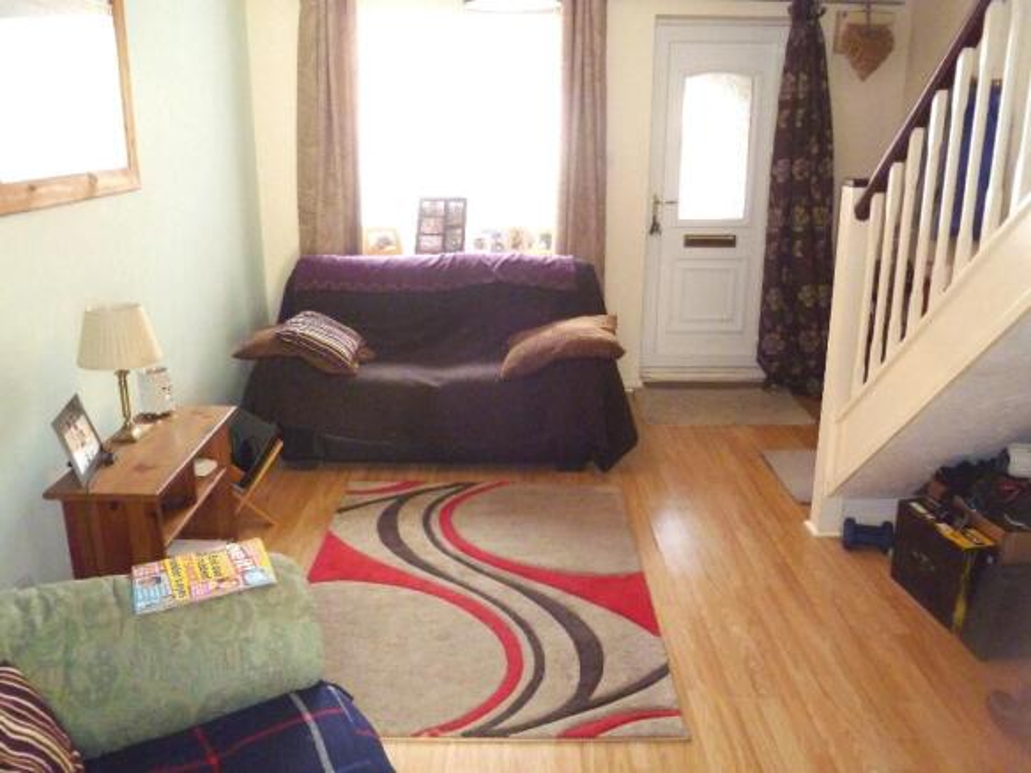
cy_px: 386
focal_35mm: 28
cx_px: 516
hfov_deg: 63.5
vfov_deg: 49.7
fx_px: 834
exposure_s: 1/30
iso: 400
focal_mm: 5
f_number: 3.3
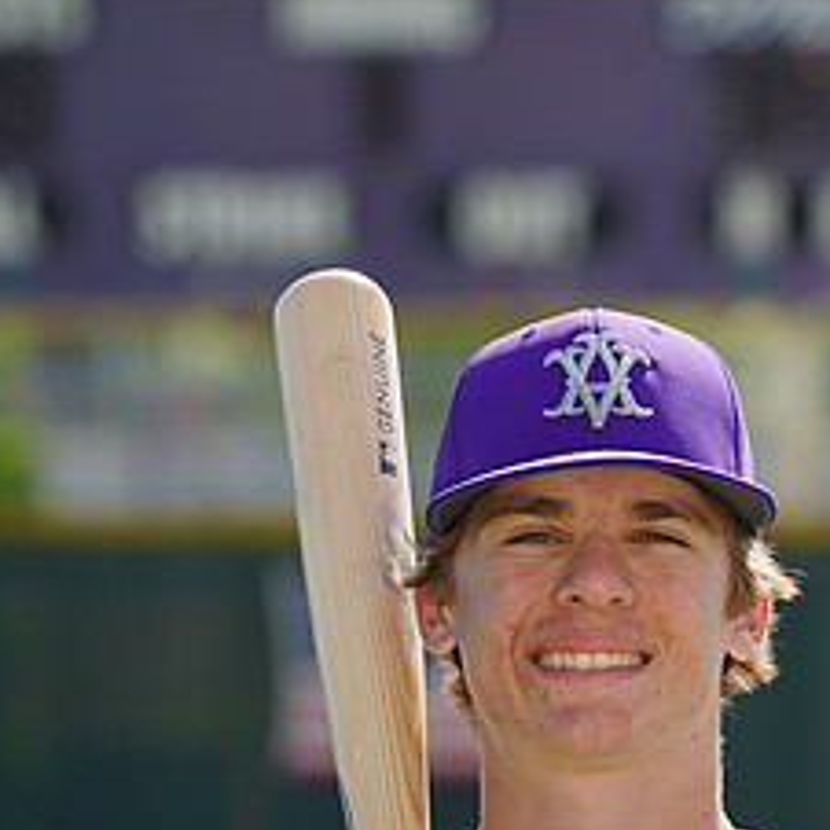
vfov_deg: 3.1
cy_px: 1054
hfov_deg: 3.1
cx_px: 577
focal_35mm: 571
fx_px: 15490
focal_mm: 262
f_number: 8
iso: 100
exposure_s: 1/250
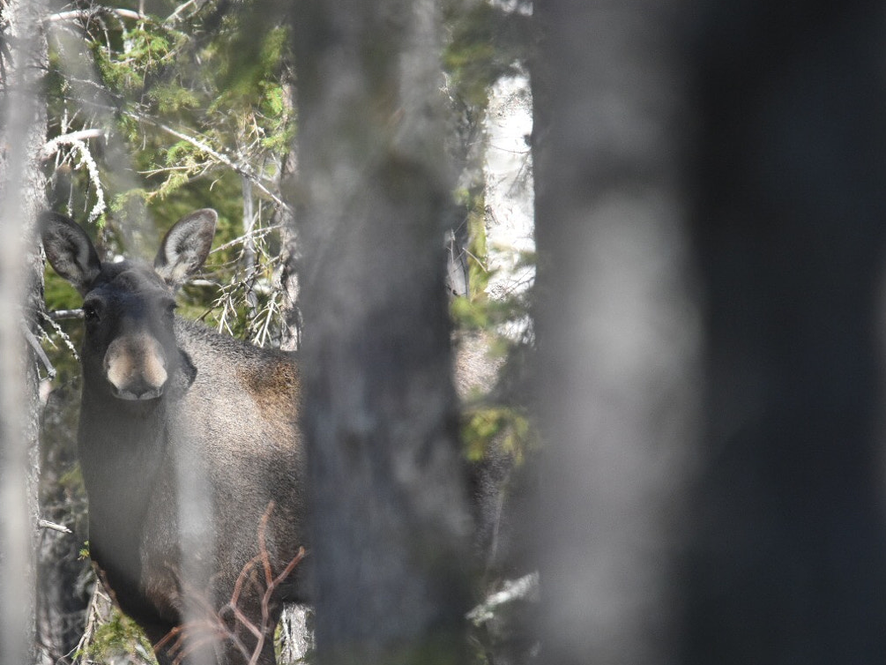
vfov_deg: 1.1
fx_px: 35274
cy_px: 415
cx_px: 233
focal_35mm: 1378
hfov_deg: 1.4
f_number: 8
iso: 1250
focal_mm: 600
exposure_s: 1/800
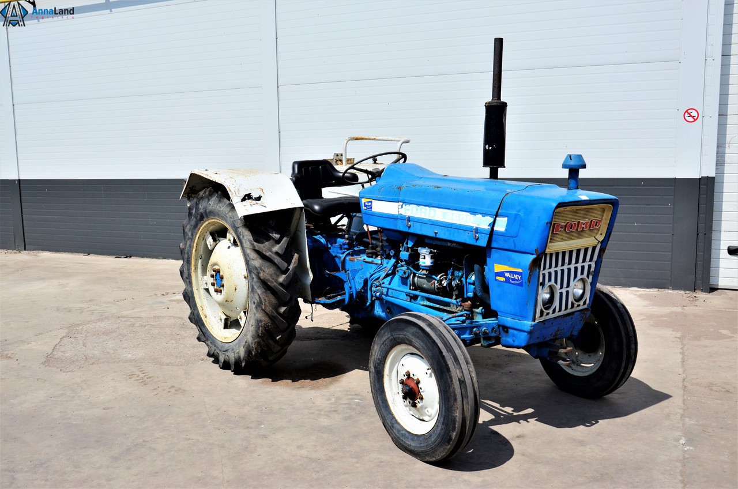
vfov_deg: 39.8
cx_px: 369
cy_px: 244
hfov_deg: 57.3
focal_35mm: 33
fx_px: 675
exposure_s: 1/1000
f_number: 7.1
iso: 125
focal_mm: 22
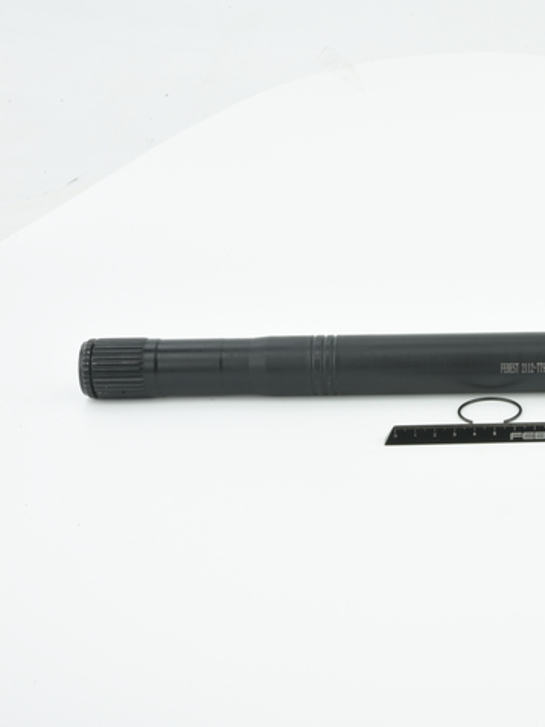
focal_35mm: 87
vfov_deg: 22.5
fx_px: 1826
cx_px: 547
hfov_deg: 16.6
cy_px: 363
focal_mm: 60
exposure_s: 1/2.5
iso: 64
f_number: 32
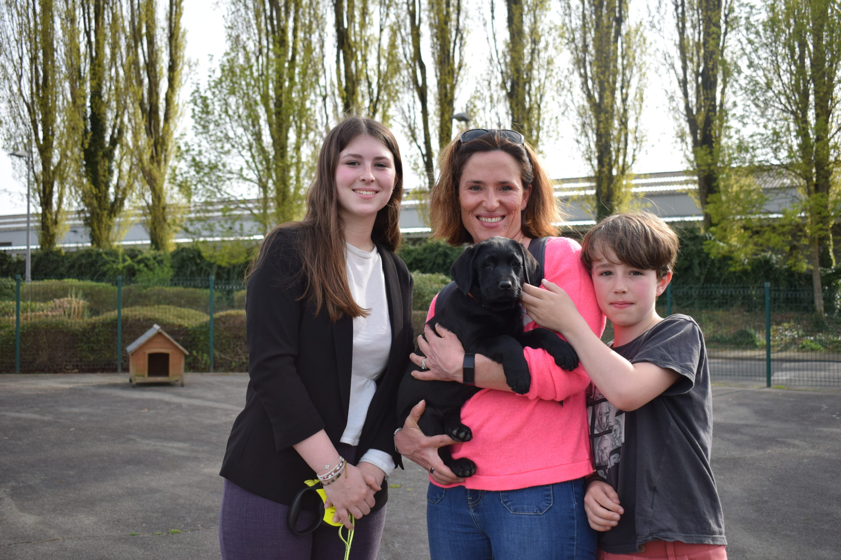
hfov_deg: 49.6
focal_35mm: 39
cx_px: 420
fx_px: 911
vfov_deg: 34.2
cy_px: 280
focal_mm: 26
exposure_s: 1/1250
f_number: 5
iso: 400
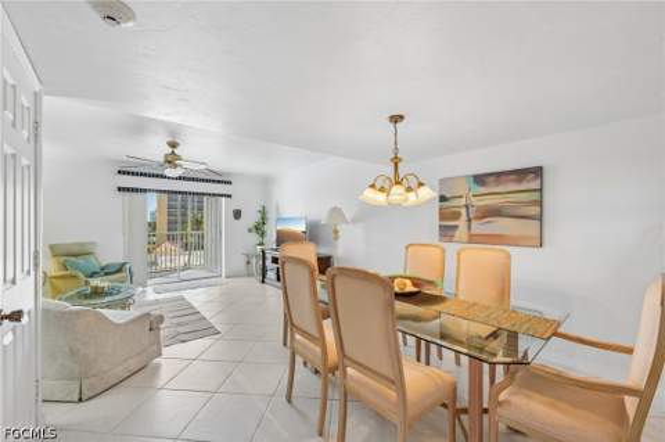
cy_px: 221
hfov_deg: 104.3
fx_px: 258
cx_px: 332
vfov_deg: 81.1
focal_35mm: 14
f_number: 8
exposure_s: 1/30
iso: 400
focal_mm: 14
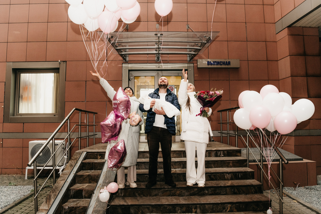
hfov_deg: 71.5
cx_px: 163
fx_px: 223
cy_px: 108
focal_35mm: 25
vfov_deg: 51.3
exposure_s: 1/160
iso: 1000
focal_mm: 24
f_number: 4
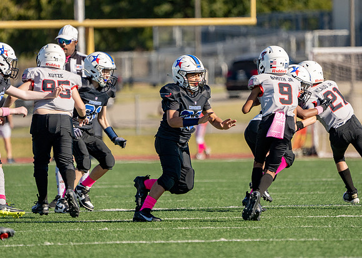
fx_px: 5295
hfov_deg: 3.9
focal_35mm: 515
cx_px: 194
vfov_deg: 2.8
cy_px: 107
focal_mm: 400
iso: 320
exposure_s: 1/2000
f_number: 5.6
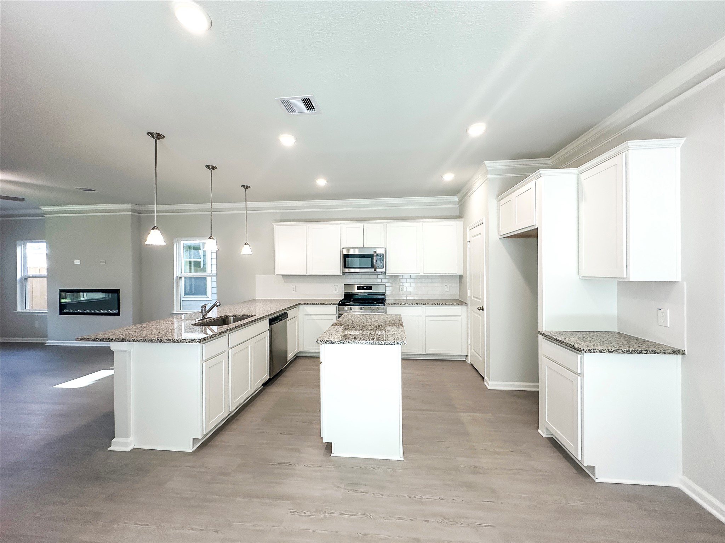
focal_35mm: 14
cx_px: 362
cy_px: 272
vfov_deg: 85.7
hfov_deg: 102.1
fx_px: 293
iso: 125
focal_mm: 2.22
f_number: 2.2
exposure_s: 1/120
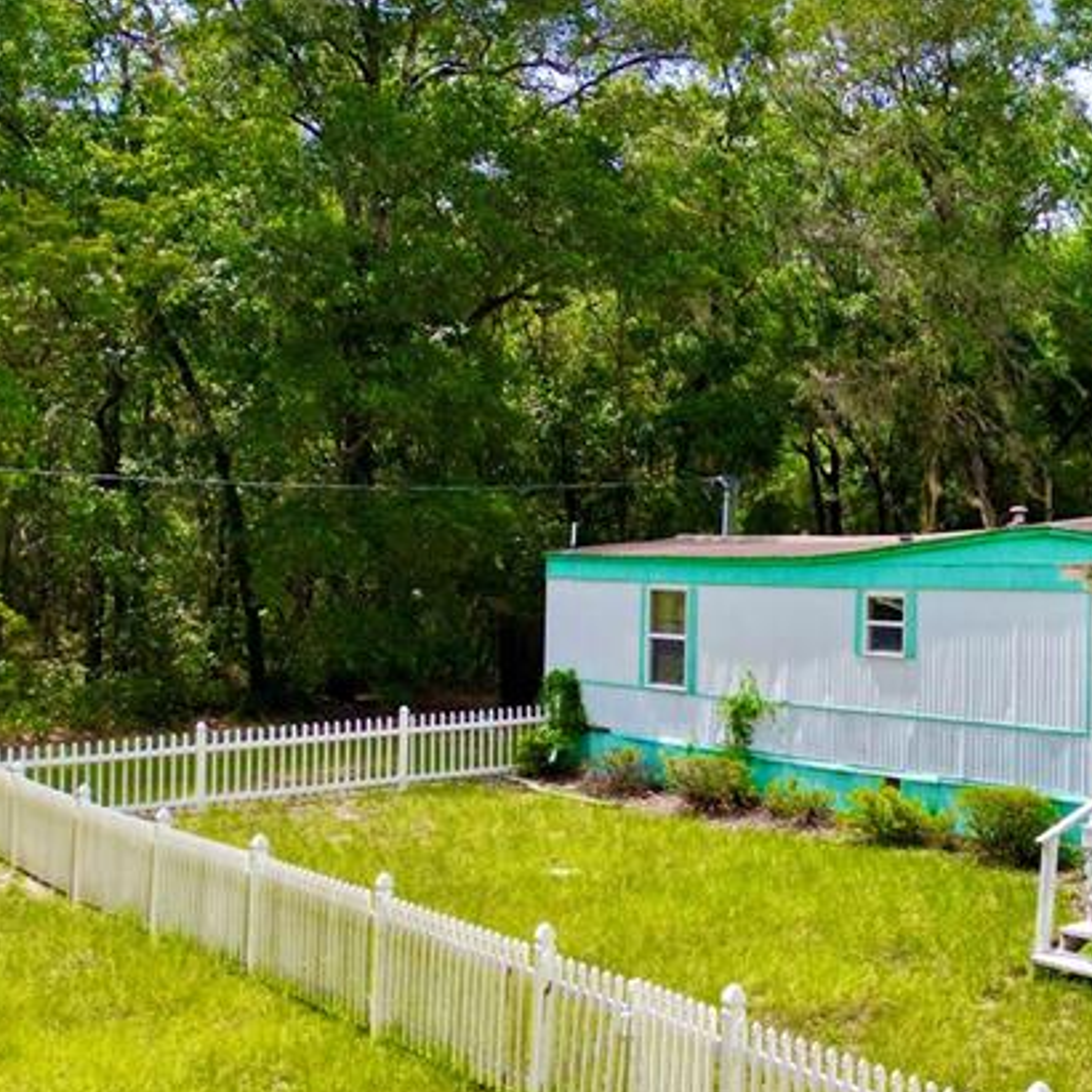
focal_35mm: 53
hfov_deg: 29.3
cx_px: 1177
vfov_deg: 32.2
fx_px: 1892
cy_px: 466
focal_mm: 6.72
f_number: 1.7
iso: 110
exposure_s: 1/3200
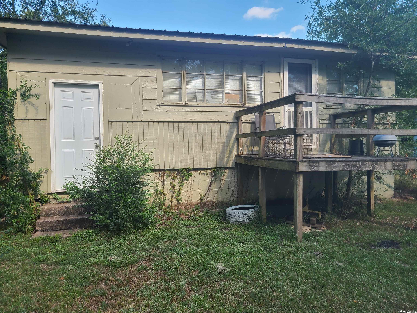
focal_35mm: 26
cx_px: 208
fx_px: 313
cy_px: 156
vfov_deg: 53.1
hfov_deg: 67.3
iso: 40
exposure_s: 1/497
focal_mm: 5.4
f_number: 1.8
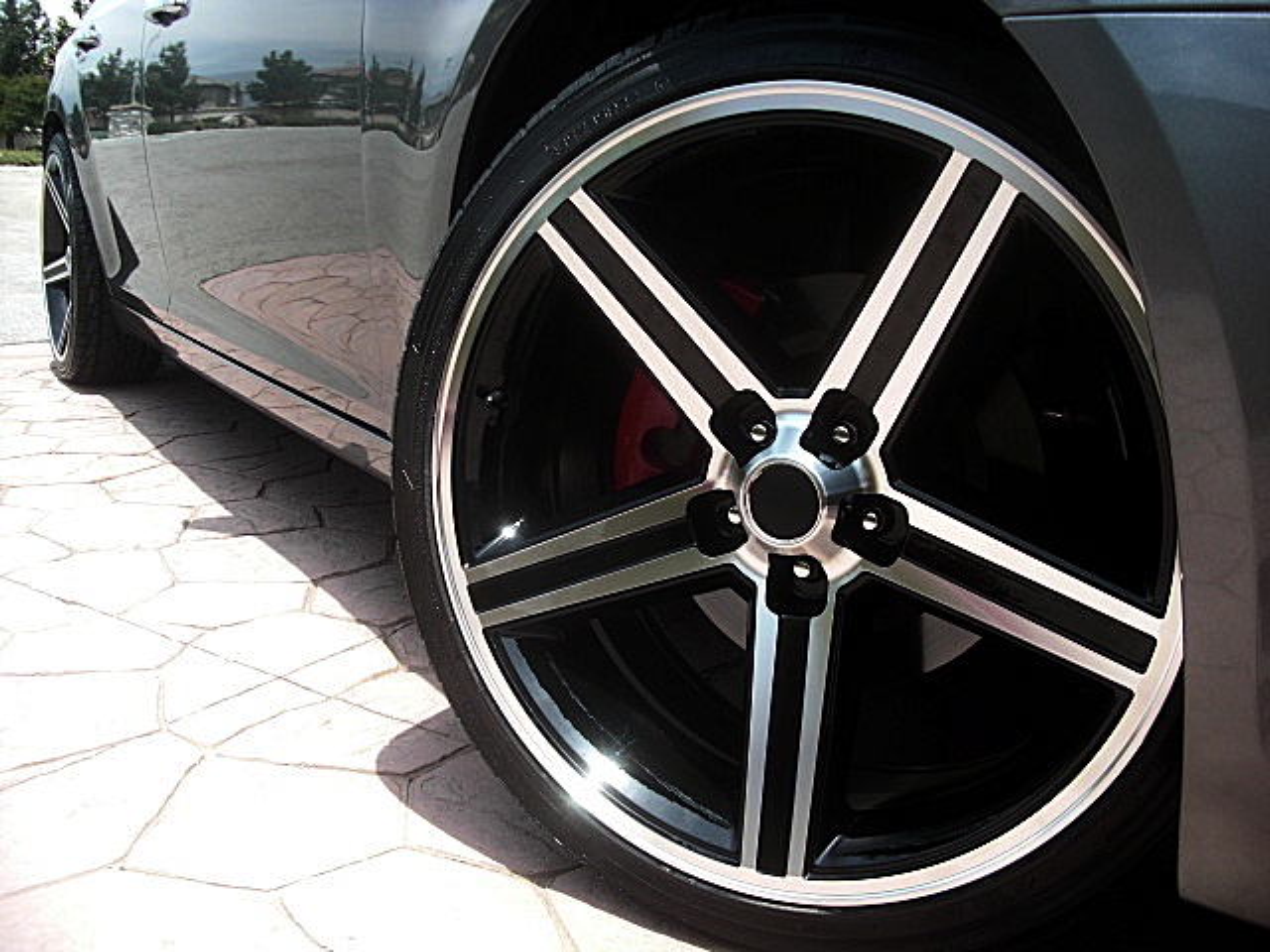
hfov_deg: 51.4
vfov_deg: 39.7
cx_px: 635
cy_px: 476
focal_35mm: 36
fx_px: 1321
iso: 50
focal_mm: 6.3
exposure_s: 1/320
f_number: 2.8
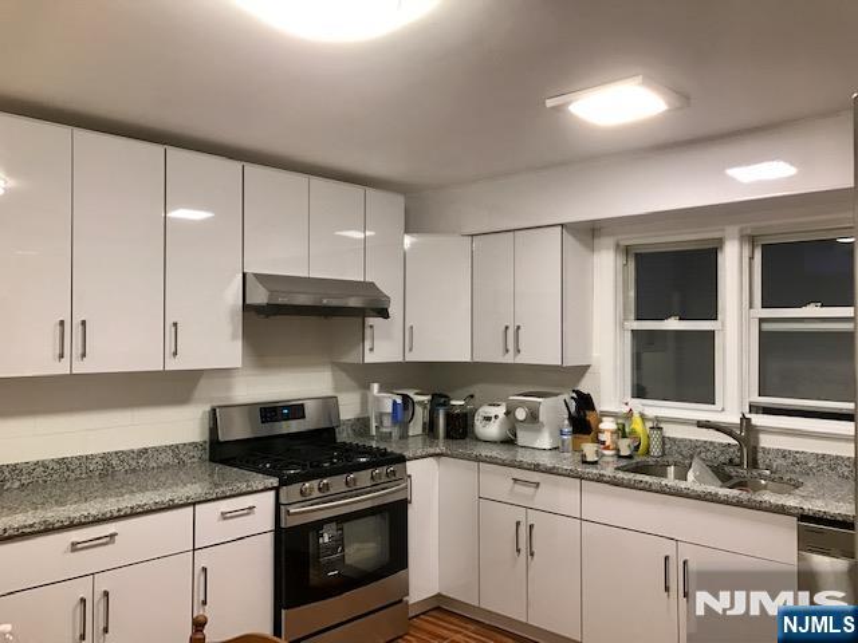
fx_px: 694
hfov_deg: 63.4
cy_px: 322
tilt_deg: +1.3
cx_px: 429
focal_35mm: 28
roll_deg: -1.1
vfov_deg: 49.7
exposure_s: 1/17
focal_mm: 3.99
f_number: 1.8
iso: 40
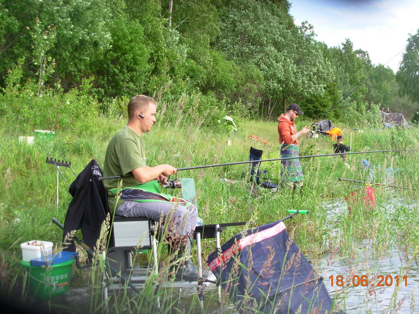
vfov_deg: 21.0
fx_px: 847
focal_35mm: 70
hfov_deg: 27.8
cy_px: 157
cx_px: 210
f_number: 3.5
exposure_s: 1/161
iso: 50
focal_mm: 11.5
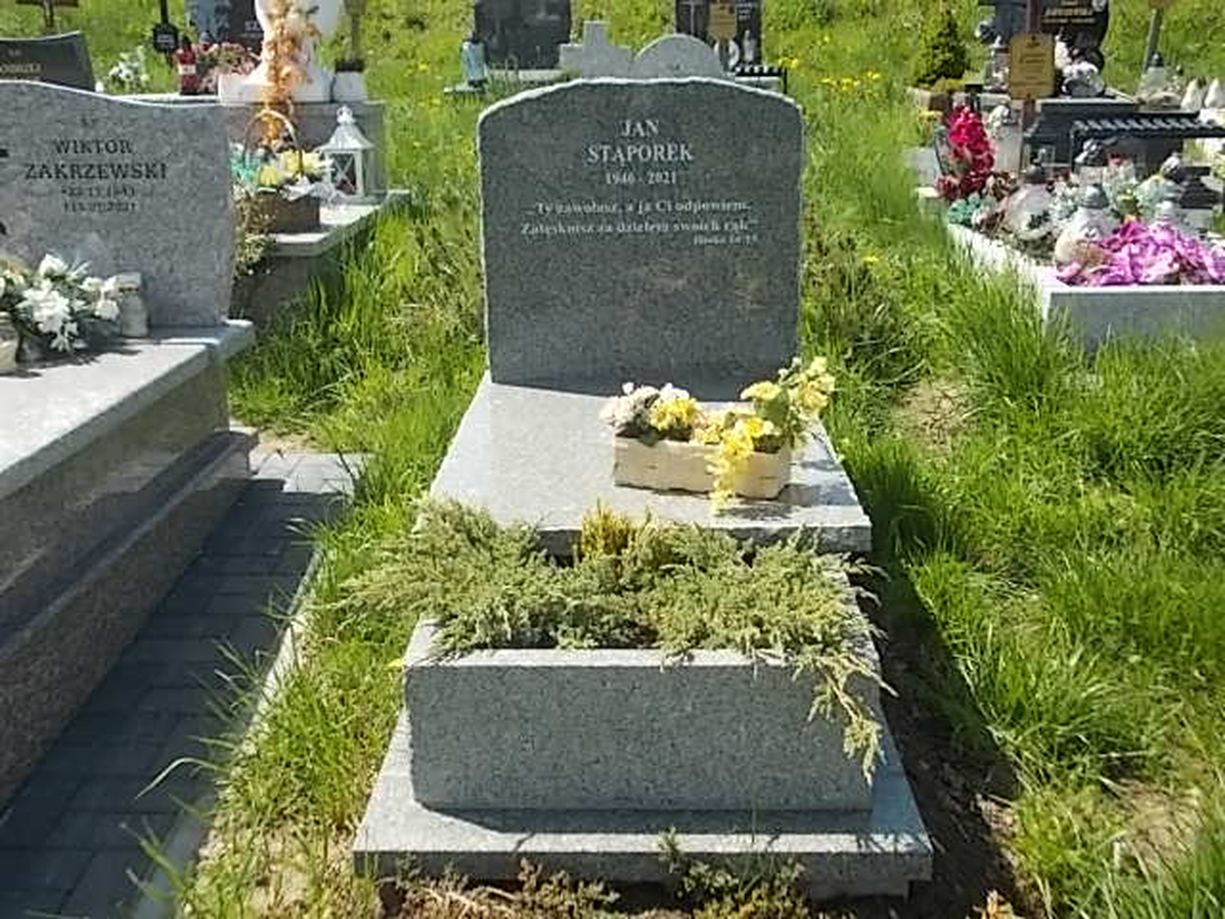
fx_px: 1345
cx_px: 612
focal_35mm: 38
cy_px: 460
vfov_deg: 37.7
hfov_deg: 49.0
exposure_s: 1/125
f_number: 6.2
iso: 80
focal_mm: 5.3
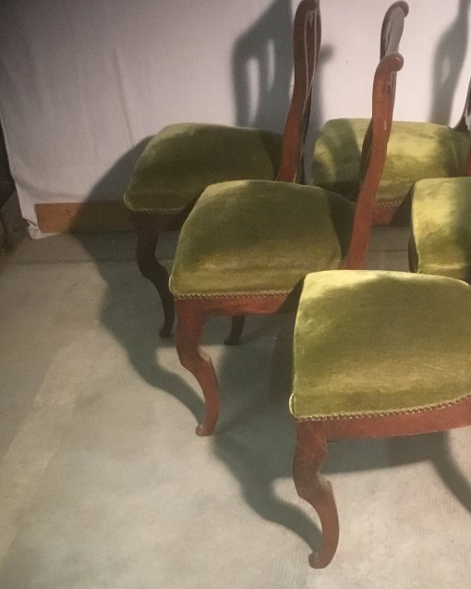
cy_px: 384
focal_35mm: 57
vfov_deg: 32.8
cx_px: 407
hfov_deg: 26.0
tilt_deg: -34.5
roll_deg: +0.7
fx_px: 993
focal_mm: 3.3
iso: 200
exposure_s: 1/25
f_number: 2.4
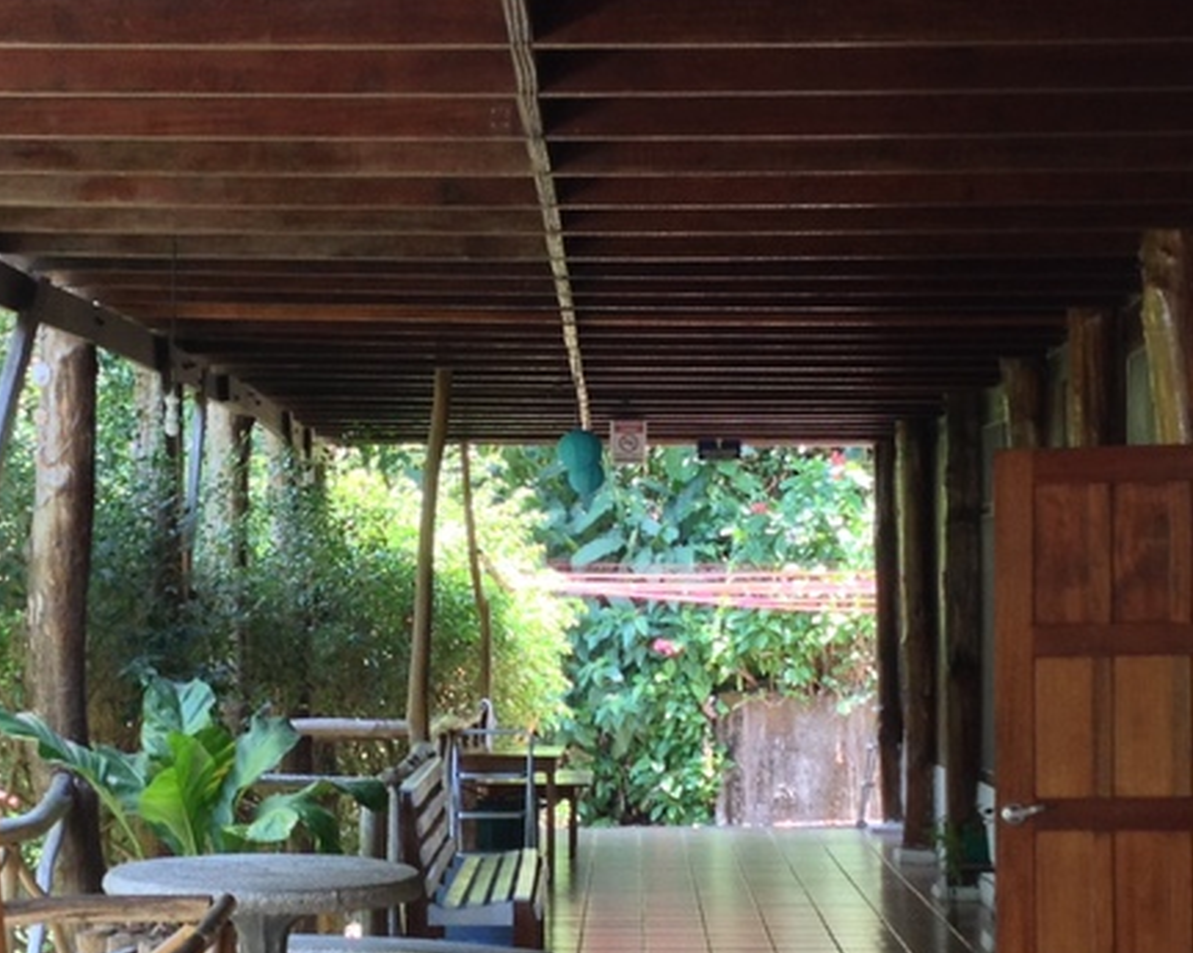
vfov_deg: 16.1
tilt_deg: -4.7
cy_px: 685
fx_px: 3352
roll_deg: -0.7
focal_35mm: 95
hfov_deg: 20.2
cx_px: 530
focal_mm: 4.28
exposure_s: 1/30
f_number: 2.4
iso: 50
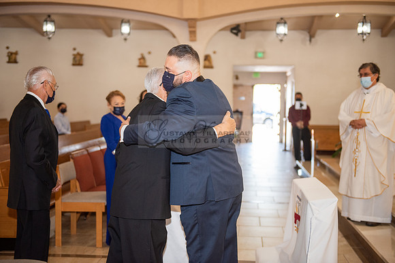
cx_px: 198
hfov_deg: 39.6
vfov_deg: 27.0
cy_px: 132
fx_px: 549
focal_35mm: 50
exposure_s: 1/160
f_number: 2.8
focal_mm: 50
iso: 1000
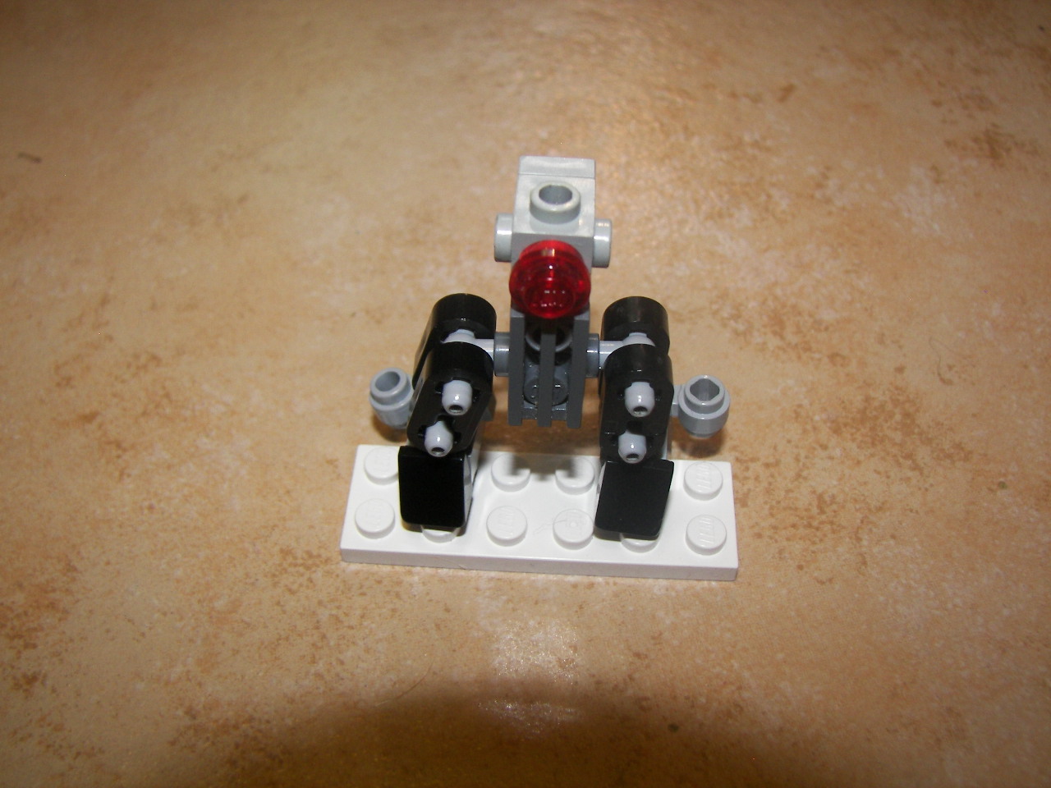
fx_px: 1093
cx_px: 526
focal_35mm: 36
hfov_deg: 51.4
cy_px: 394
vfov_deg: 39.7
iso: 100
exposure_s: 1/30
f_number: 2.8
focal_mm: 6
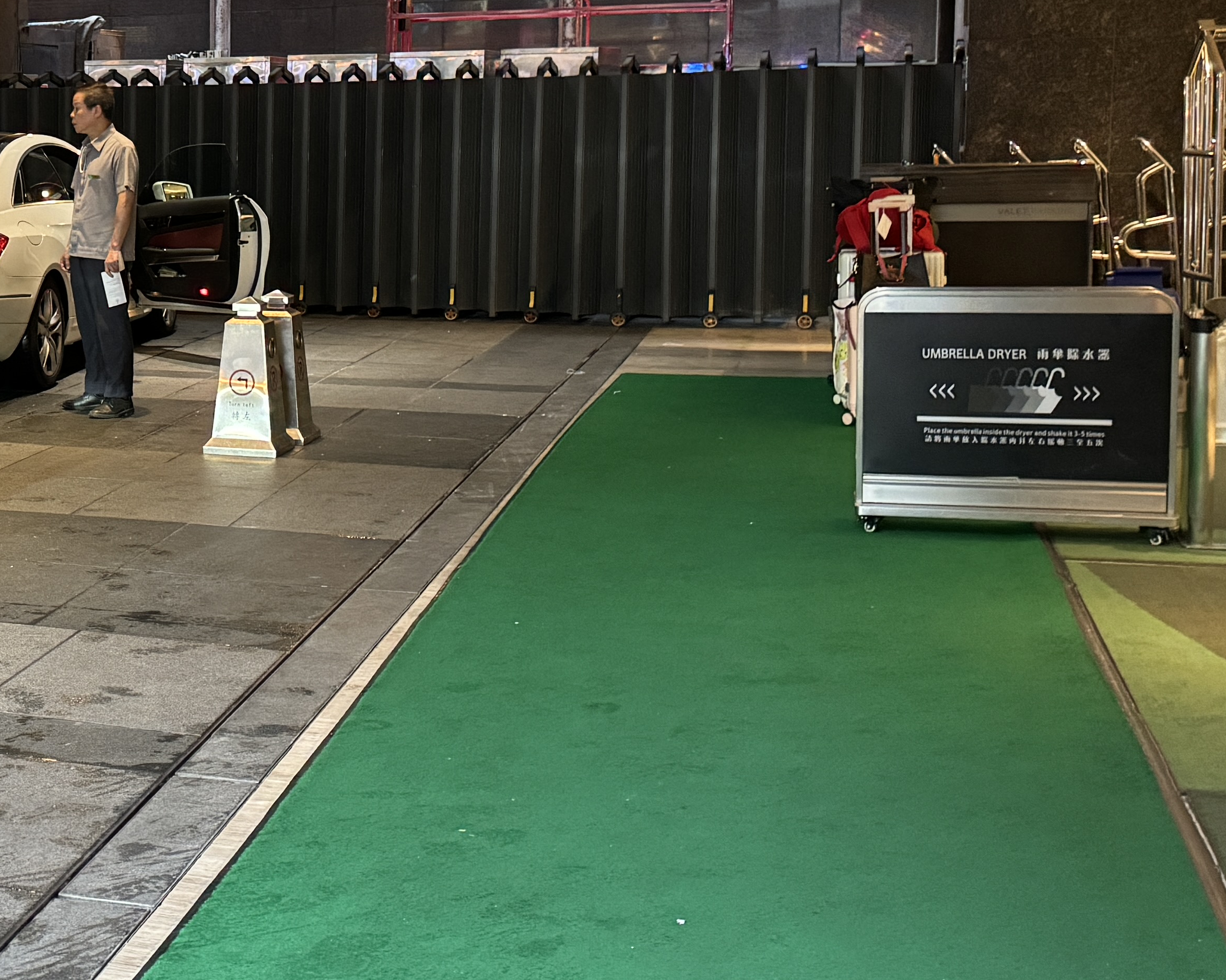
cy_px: 333
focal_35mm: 57
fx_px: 2068
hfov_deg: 30.2
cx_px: -58
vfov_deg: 26.5
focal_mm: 6.76
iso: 640
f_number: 1.78
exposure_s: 1/33
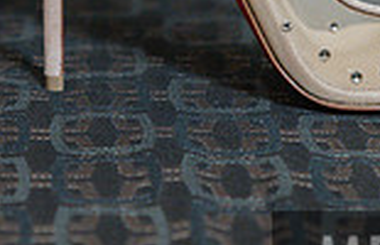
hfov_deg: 9.7
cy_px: -67
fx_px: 2237
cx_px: 21
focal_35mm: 214
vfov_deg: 6.2
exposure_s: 1/125
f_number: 2.8
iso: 2000
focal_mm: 55
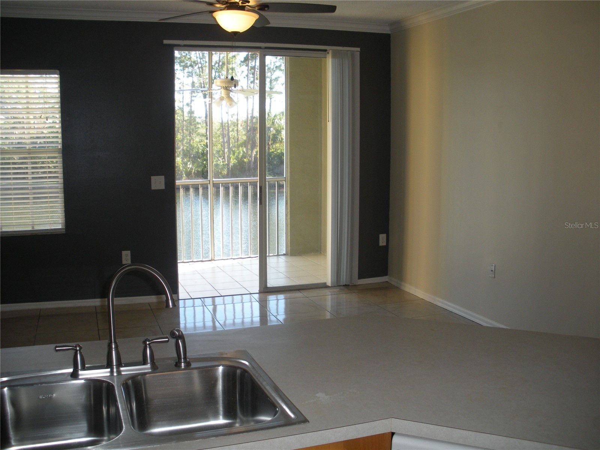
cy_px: 225
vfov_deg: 39.7
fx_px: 624
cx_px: 300
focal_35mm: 36
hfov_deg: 51.4
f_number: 3.5
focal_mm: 6.3
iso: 103
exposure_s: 1/59.6
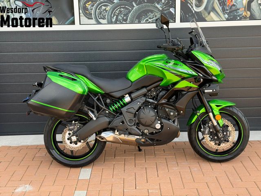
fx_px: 362
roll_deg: +1.3
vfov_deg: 30.3
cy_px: 98
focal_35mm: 48
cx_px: 130
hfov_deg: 39.7
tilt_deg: -13.1
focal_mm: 6.76
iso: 80
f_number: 1.78
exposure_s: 1/657
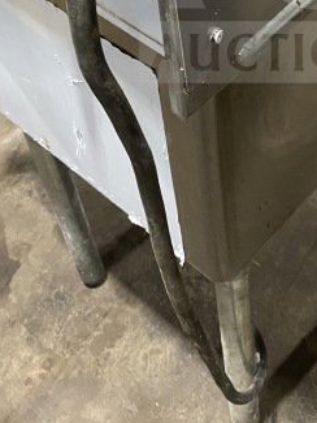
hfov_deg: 22.1
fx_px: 793
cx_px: 285
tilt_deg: -40.0
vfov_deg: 27.7
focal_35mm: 65
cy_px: -20
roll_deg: -0.9
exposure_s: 1/60
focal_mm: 4.25
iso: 400
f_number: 1.8
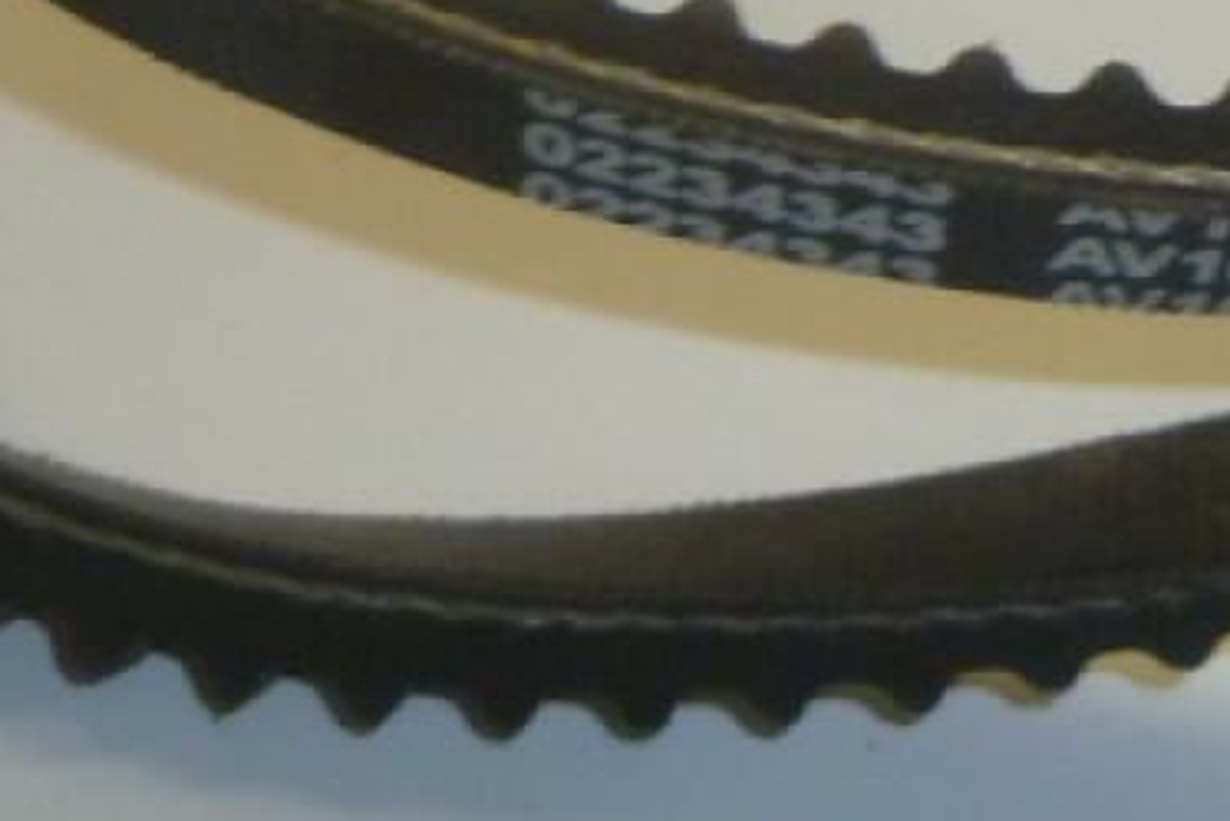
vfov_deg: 10.6
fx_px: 4272
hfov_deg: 15.8
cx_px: 1448
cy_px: -435
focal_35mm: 125
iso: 125
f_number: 3.3
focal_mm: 5
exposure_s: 1/30
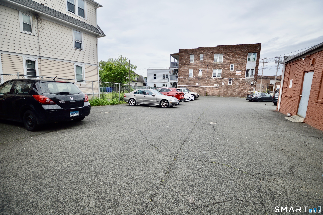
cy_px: 108
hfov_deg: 100.4
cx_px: 162
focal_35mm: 15
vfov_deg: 77.2
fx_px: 134
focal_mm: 10
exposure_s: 1/200
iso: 100
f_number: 7.1
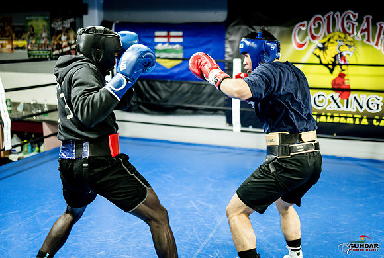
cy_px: 115
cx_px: 215
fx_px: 419
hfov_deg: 49.1
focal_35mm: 39
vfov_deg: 34.2
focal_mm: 35
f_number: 1.4
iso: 1600
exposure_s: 1/500
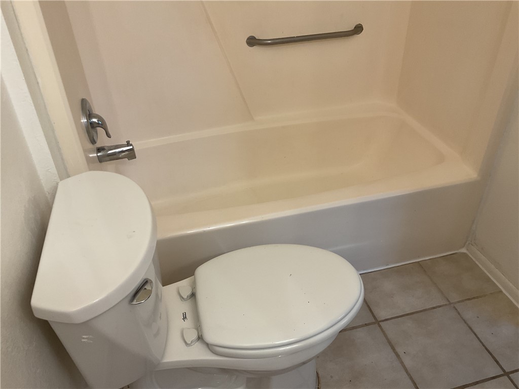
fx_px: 435
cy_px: 194
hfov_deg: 61.7
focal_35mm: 29
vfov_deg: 48.2
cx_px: 260
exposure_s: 1/60
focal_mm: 3
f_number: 1.8
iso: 50
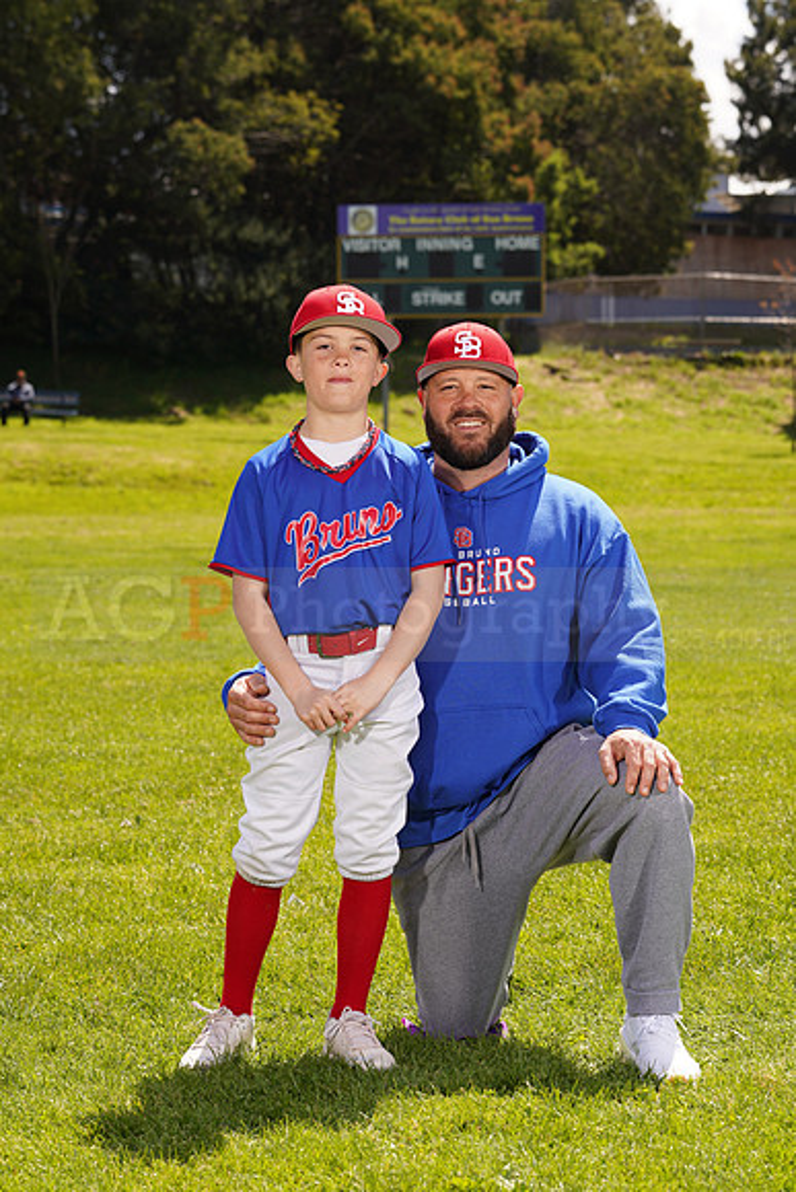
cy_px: 596
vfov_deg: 20.4
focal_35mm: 100
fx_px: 3314
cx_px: 398
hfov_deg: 13.7
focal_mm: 100
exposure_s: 1/160
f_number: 9
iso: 100
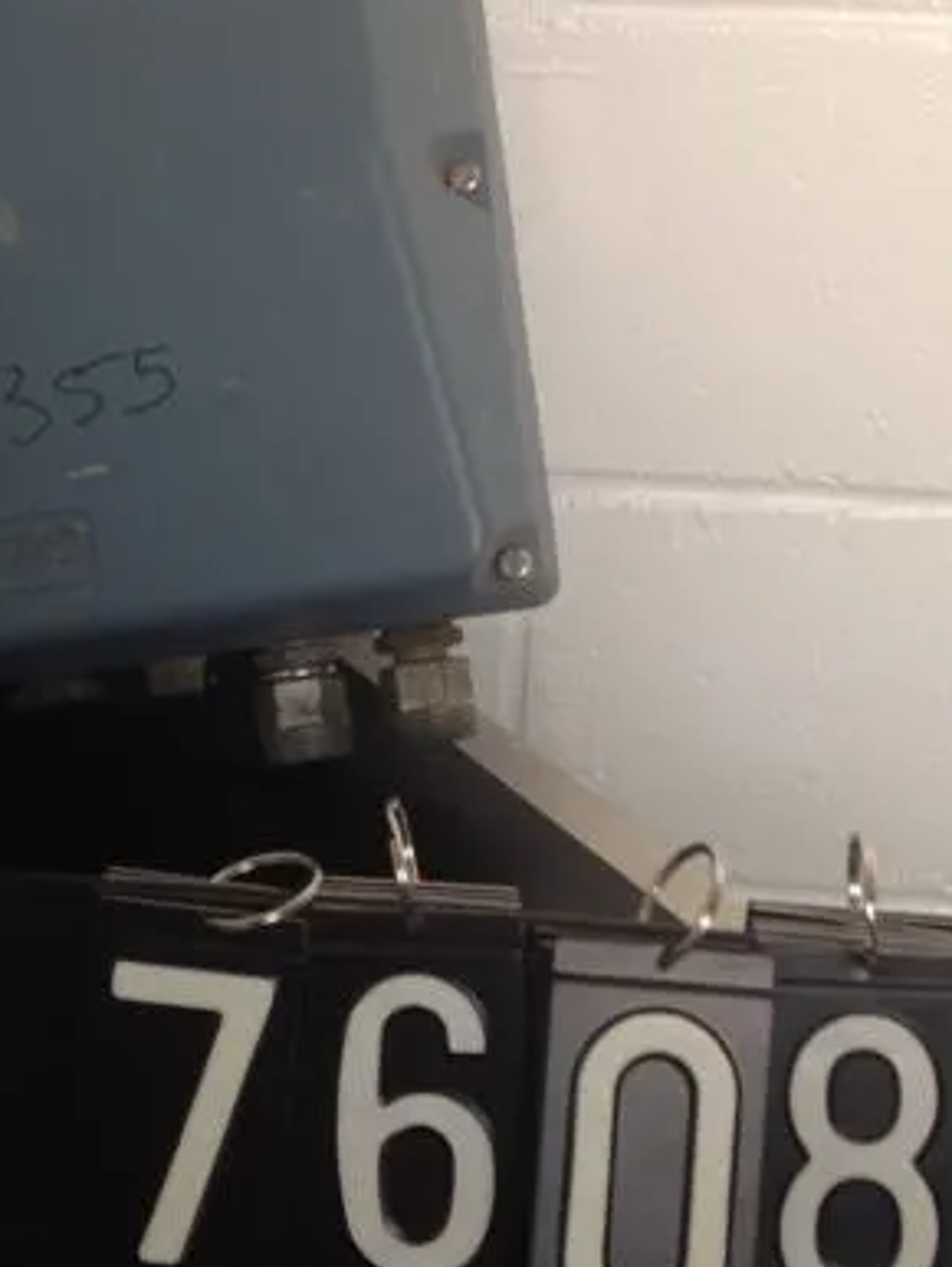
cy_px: 542
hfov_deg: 25.2
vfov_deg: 33.2
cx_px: 391
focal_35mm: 58
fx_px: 2124
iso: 80
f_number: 2.4
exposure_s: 1/20
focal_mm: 4.28
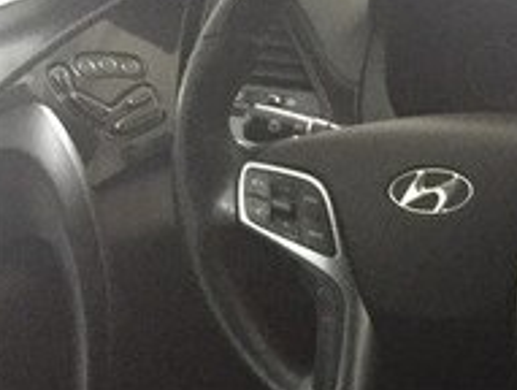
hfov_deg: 16.8
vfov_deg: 14.2
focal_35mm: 100
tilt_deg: -35.7
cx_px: 880
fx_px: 1496
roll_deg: +3.9
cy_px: 527
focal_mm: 4.15
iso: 400
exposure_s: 1/17
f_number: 2.2
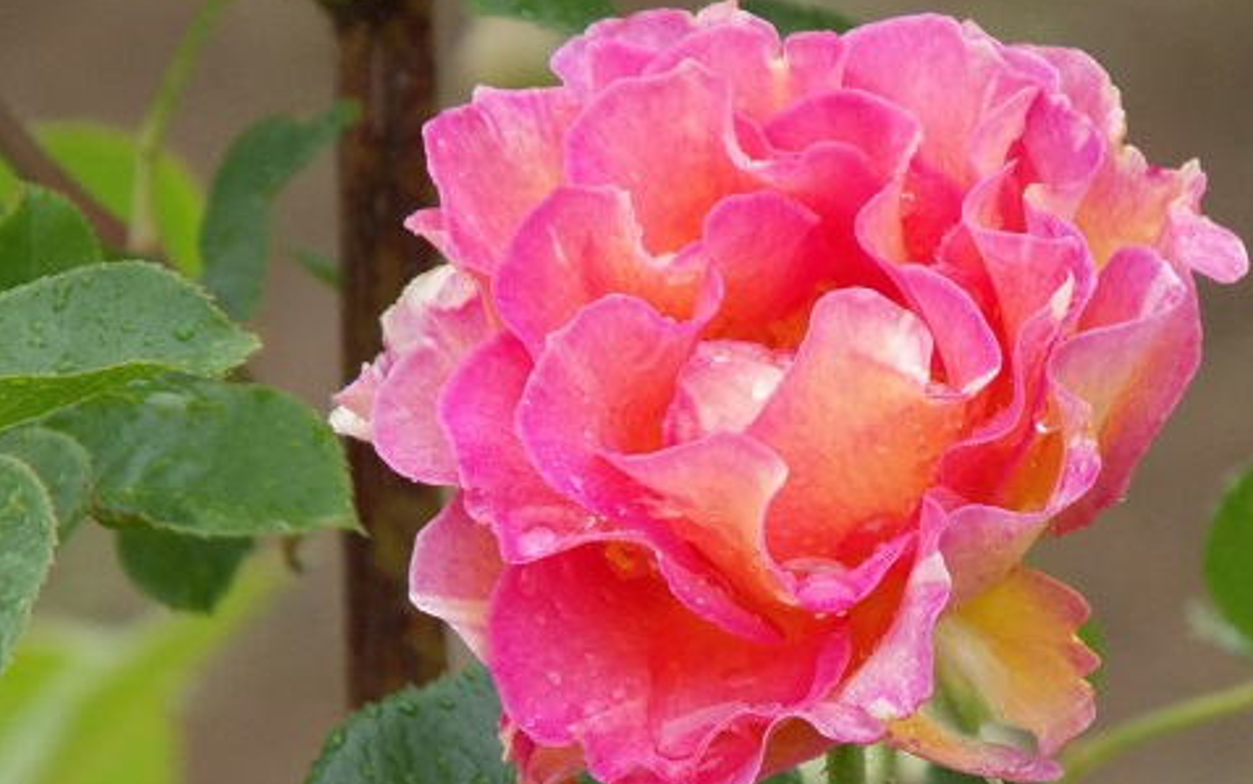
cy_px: 372
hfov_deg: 3.4
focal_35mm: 623
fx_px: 21279
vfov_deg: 2.1
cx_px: 626
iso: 400
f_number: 5.9
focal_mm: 104
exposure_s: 1/30
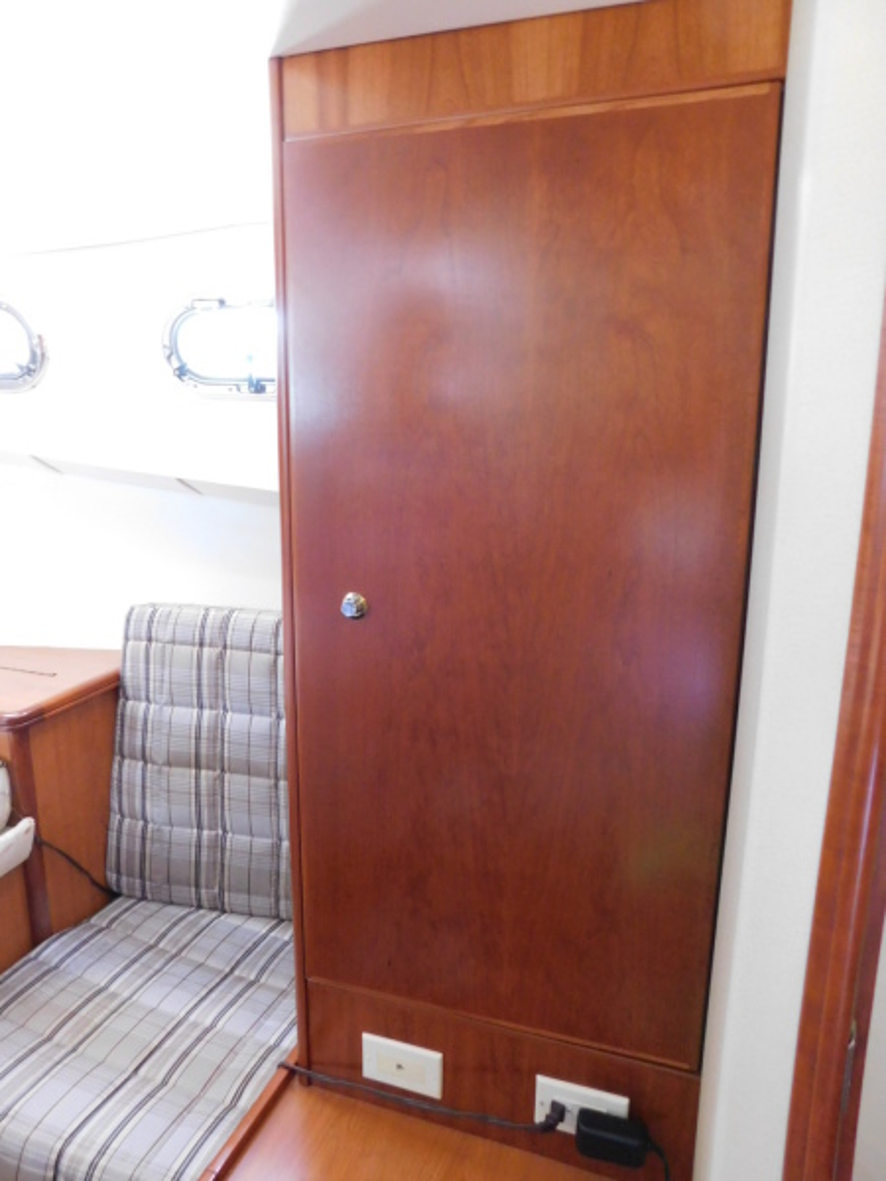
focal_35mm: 23
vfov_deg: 73.9
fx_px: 785
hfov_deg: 58.9
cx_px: 443
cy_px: 590
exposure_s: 1/8
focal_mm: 4
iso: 450
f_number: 3
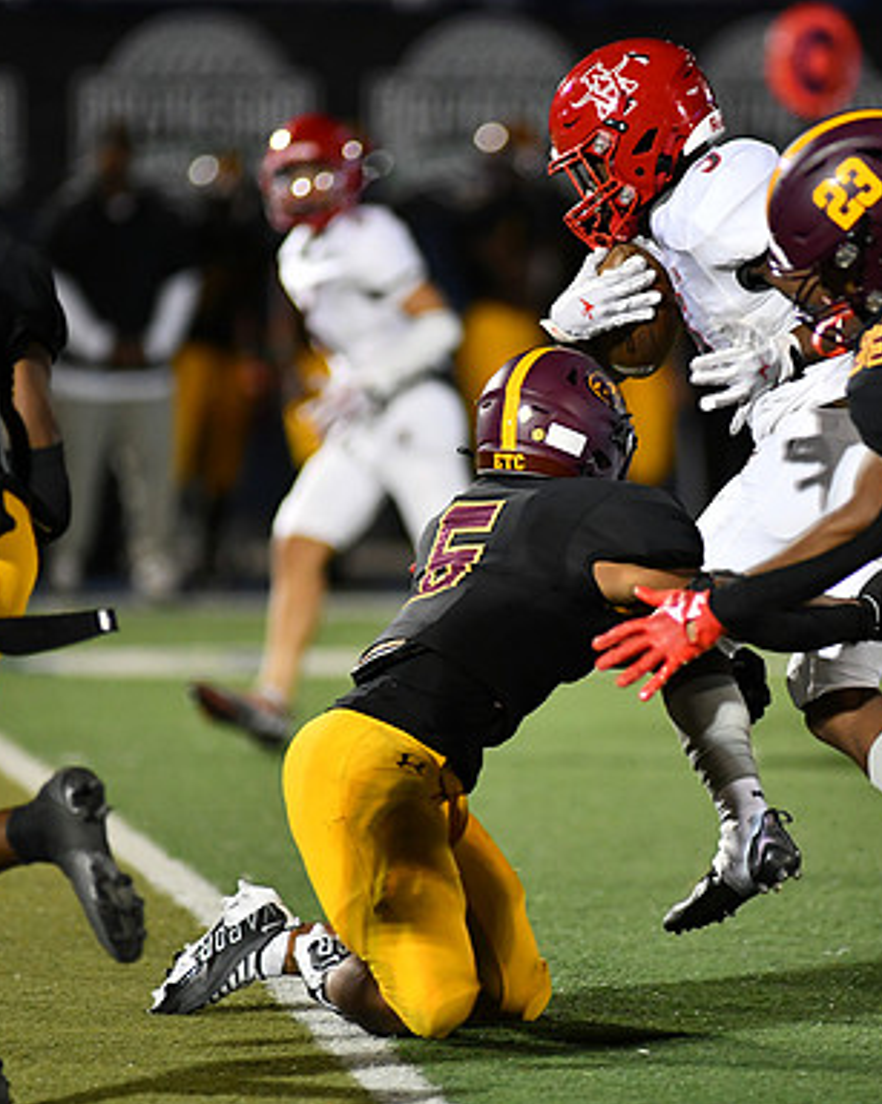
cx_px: 563
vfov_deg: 4.6
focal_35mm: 425
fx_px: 13873
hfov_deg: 3.6
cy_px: 553
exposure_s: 1/1000
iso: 3200
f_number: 2.8
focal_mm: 300
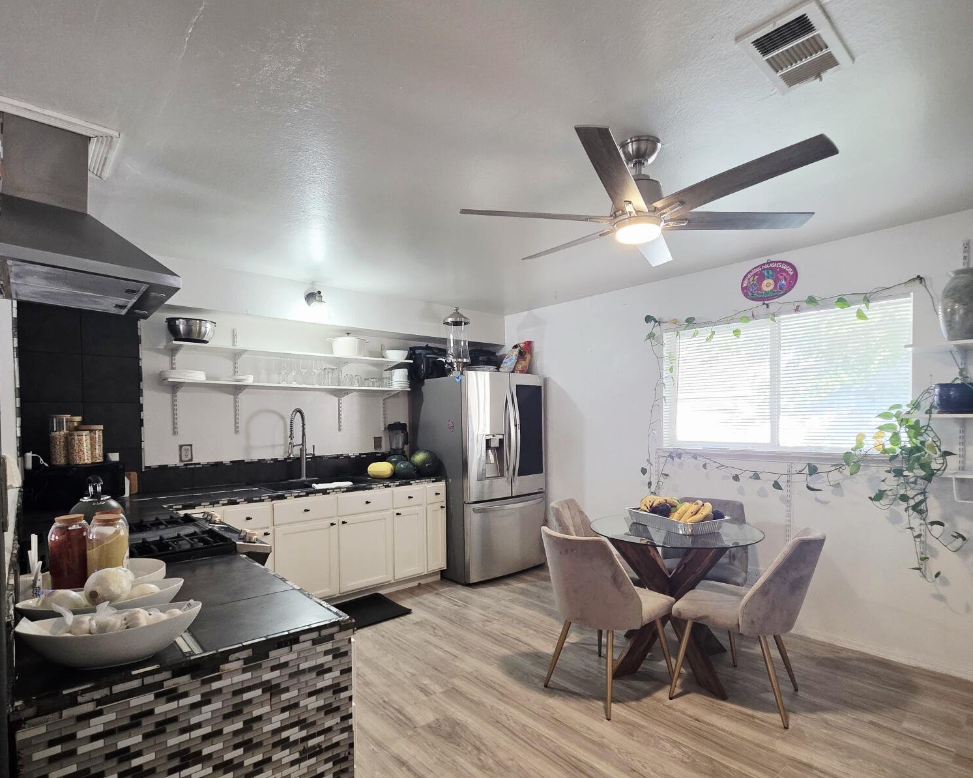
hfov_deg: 89.6
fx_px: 489
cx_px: 485
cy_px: 440
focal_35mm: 17
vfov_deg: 76.6
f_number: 1.9
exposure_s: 1/120
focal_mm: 2.2
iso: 200
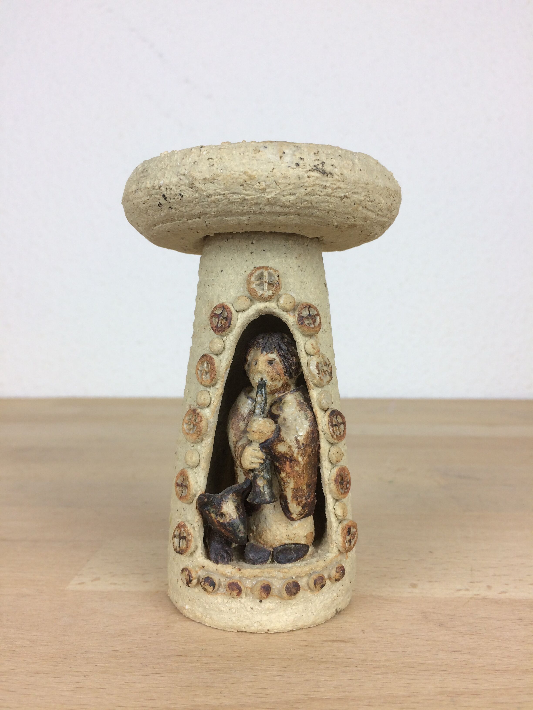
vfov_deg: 61.7
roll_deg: +1.2
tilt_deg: -4.2
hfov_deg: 48.2
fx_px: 595
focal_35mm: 29
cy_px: 355
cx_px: 266
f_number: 2.2
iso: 50
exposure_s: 1/100
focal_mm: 4.15
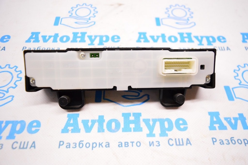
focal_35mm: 27
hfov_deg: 67.4
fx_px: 186
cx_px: 124
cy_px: 82
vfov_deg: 47.9
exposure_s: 1/320
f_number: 3.5
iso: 3200
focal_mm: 18
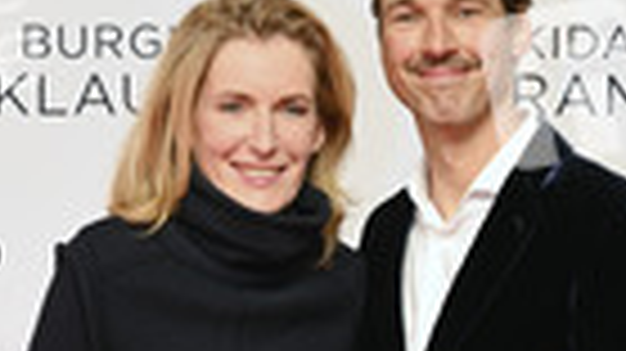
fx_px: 3202
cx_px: 302
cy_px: 738
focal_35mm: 193
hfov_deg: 11.2
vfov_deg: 6.1
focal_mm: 64
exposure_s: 1/125
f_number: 5
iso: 640
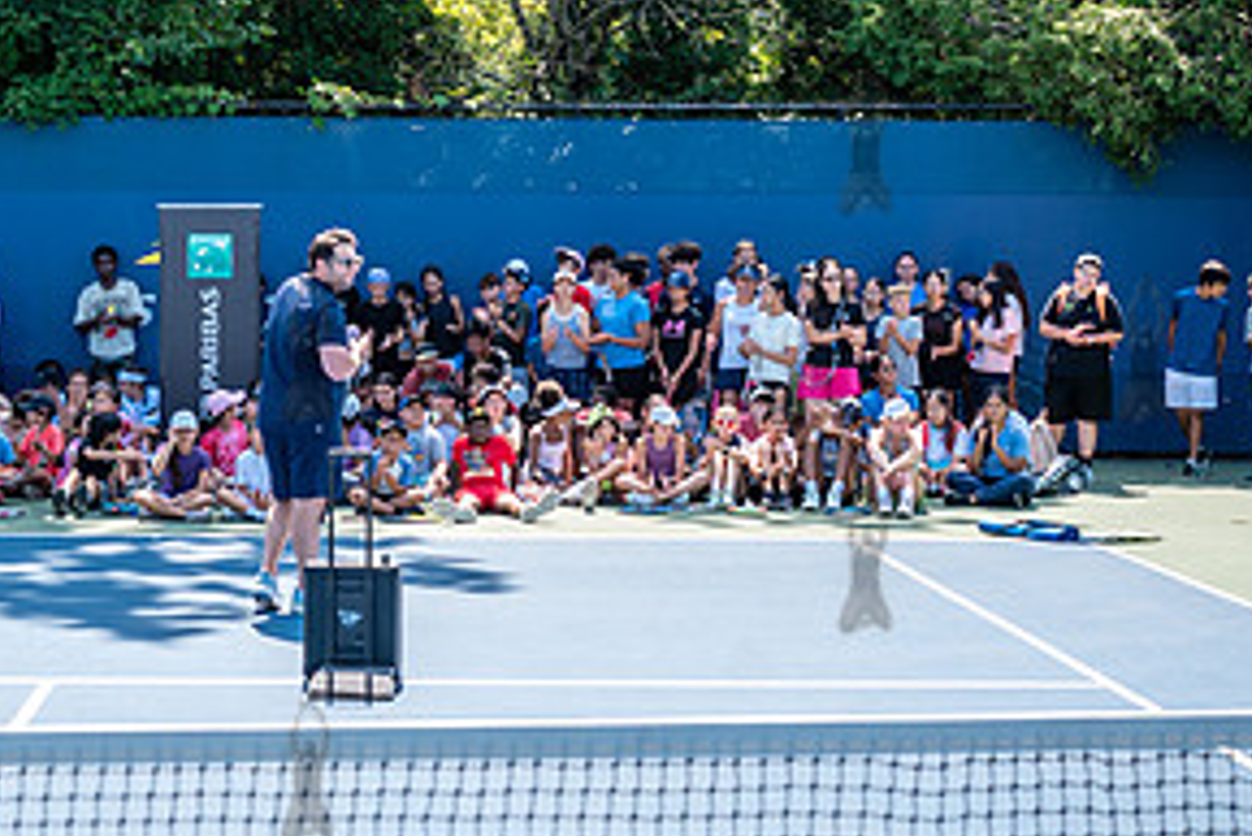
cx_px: 321
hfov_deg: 27.0
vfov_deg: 18.4
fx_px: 2575
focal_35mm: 74
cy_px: 346
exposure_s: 1/320
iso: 100
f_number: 4
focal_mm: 36
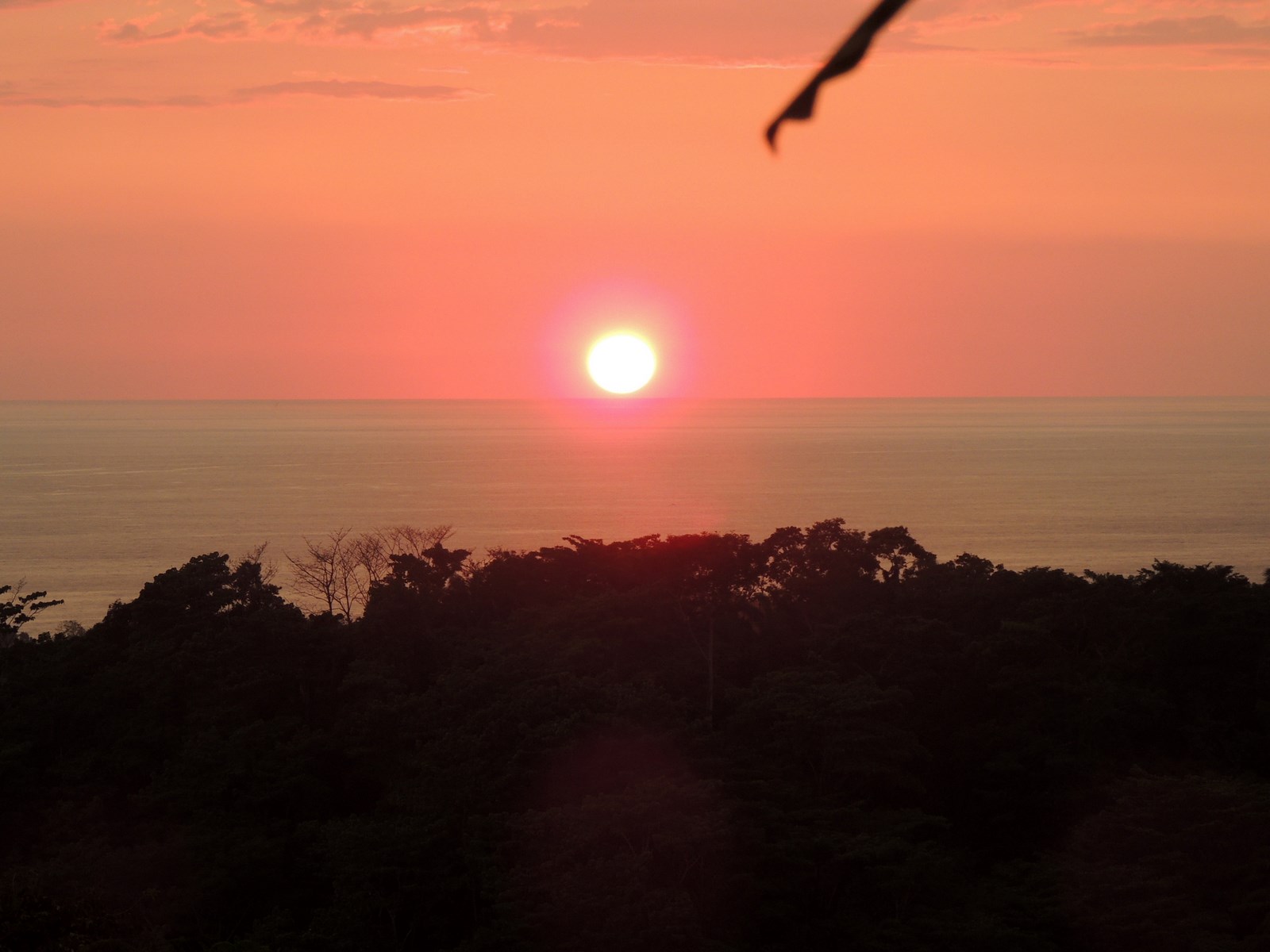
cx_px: 635
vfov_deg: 8.7
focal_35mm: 170
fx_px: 6237
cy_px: 476
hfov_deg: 11.6
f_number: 4.5
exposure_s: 1/125
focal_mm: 30.3
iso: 160
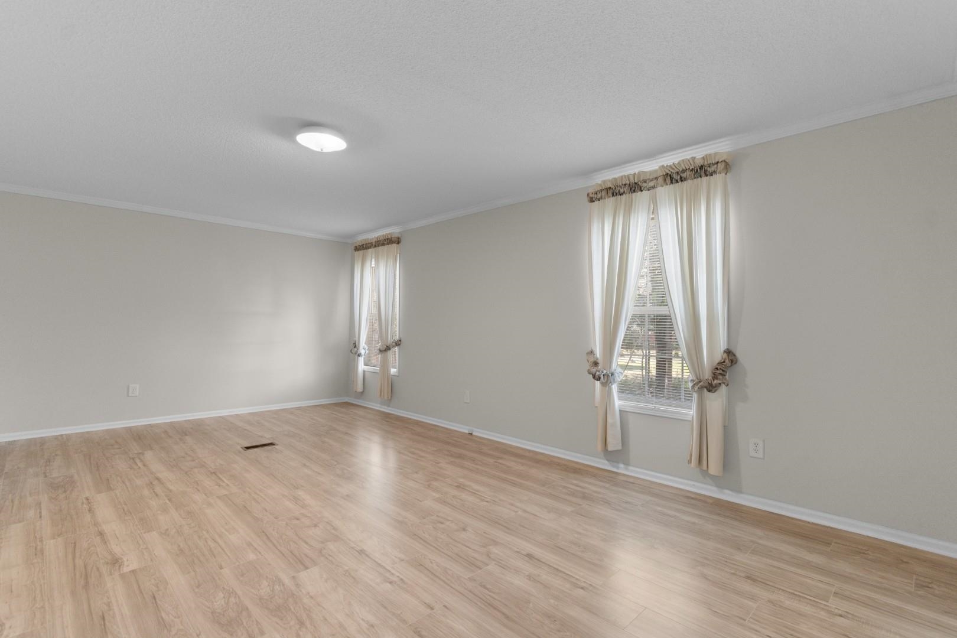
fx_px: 425
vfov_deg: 73.7
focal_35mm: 16
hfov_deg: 96.7
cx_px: 478
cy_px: 319
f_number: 4.8
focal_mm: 11
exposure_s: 1/3
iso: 100
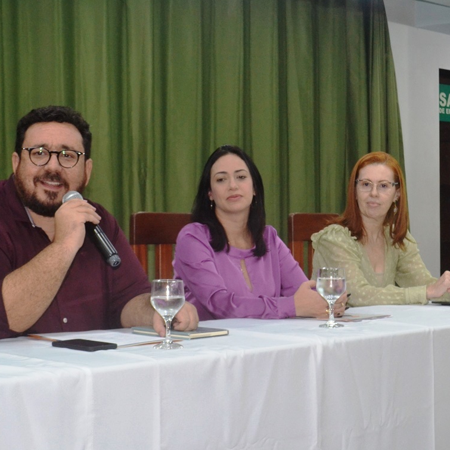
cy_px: 225
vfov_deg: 24.7
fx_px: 1030
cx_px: 278
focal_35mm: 70
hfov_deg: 24.6
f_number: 5
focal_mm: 36
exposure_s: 1/60
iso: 2000
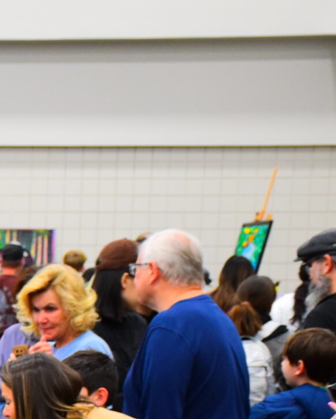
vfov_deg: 11.3
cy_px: 450
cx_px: -391
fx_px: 2087
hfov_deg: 8.6
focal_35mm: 168
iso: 900
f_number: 4.2
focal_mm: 34
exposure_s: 1/60
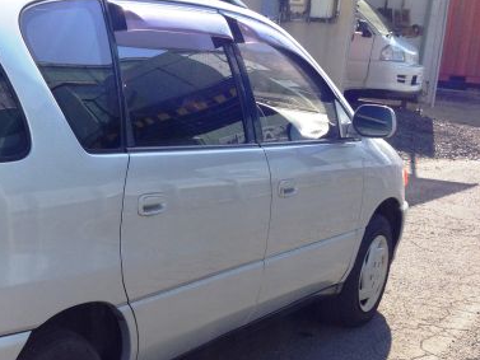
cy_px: 234
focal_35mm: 70
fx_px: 971
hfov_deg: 26.0
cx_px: -25
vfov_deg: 21.0
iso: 50
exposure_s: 1/847
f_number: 2.4
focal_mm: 4.12
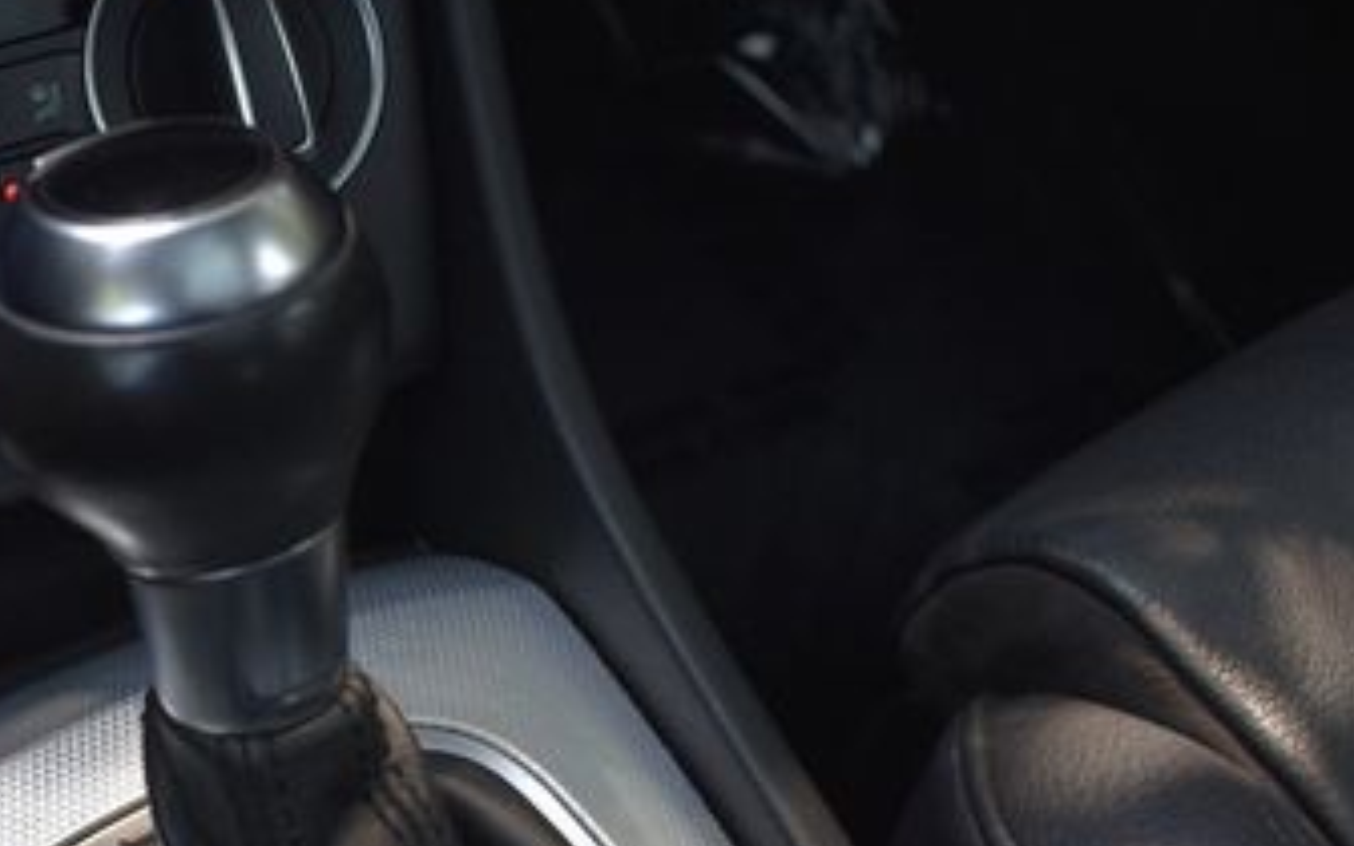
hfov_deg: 30.6
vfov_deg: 20.0
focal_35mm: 64
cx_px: 145
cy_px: 739
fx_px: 2362
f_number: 3.8
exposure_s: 1/250
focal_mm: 22
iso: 400
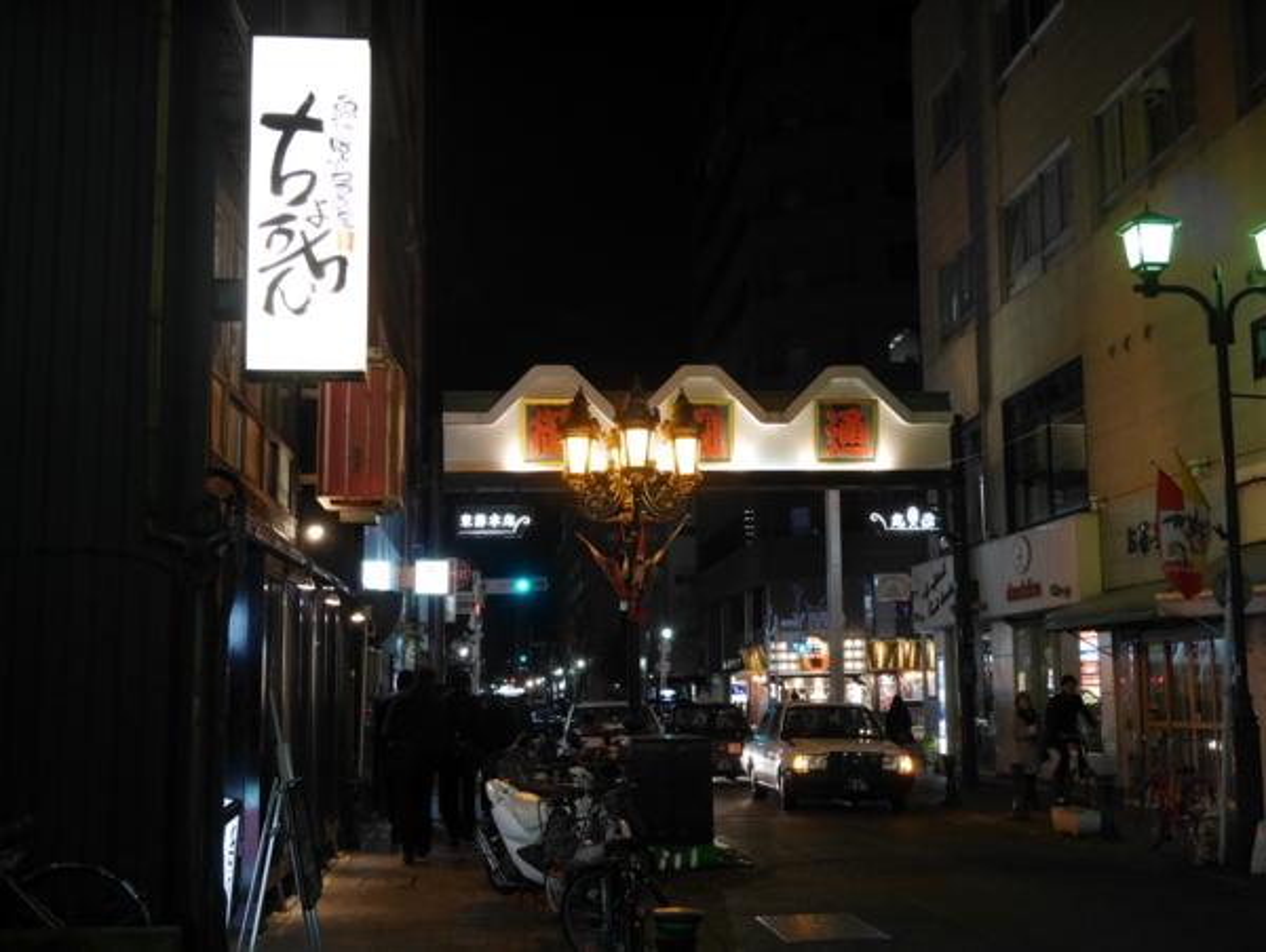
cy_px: 476
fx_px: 1610
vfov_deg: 32.9
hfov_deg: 42.9
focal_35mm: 44
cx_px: 633
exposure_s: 1/60
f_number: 4.9
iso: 2500
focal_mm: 22
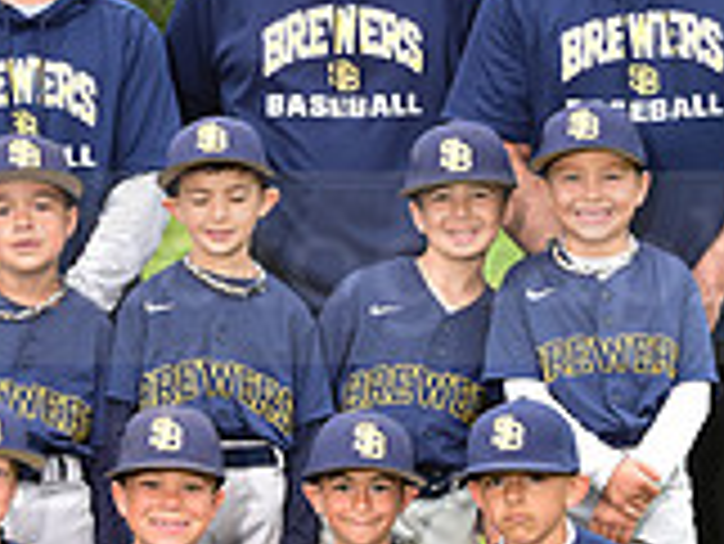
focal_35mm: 242
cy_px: 232
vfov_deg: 6.1
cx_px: 297
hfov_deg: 8.2
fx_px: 5065
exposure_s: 1/160
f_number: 7.1
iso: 400
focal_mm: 70
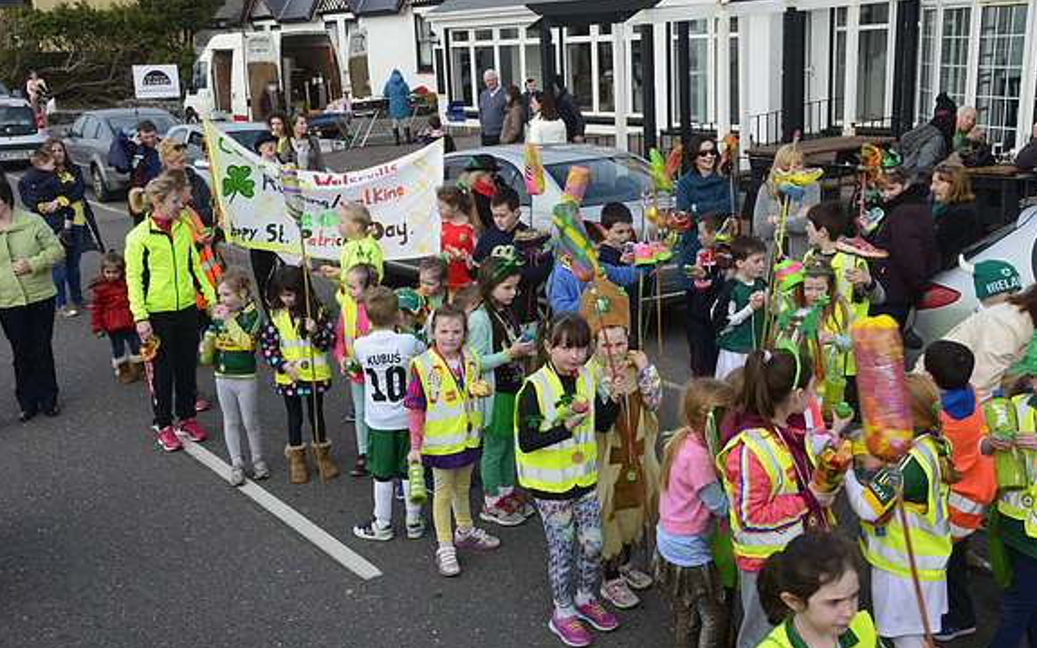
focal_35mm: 40
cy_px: 339
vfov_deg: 32.0
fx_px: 1130
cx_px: 518
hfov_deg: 49.3
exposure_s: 1/100
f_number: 11
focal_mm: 26
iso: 200
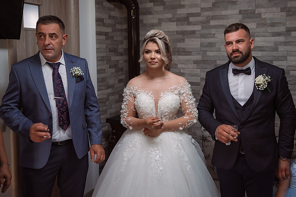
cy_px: 83
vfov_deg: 32.1
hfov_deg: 46.7
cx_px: 156
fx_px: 343
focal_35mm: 42
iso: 1000
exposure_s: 1/250
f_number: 2.8
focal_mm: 36
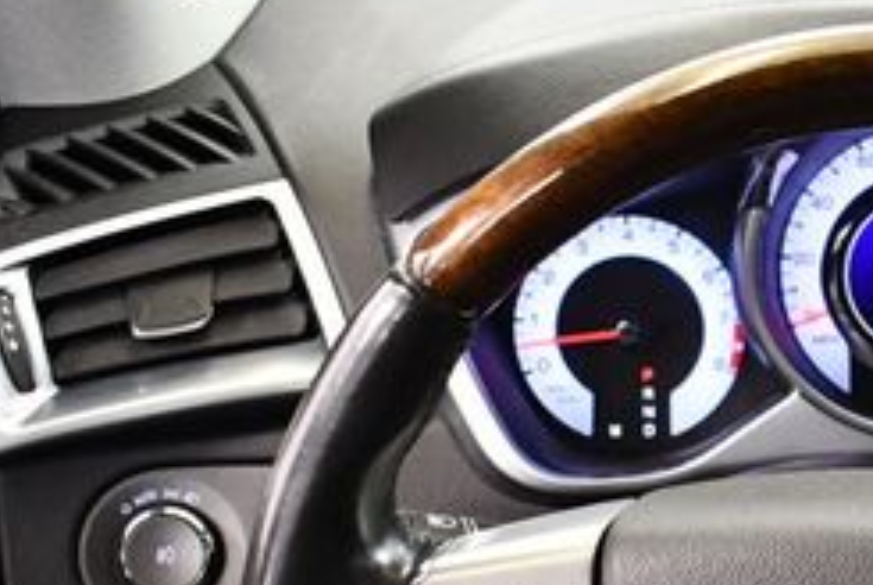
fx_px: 2282
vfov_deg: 14.3
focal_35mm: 94
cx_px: 937
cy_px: 603
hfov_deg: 20.7
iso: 3600
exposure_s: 1/60
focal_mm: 18
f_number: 3.5
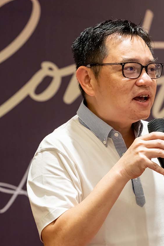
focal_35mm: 120
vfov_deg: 17.1
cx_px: 116
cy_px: 109
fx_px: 820
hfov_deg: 11.4
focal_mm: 70
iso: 4500
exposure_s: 1/200
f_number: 4
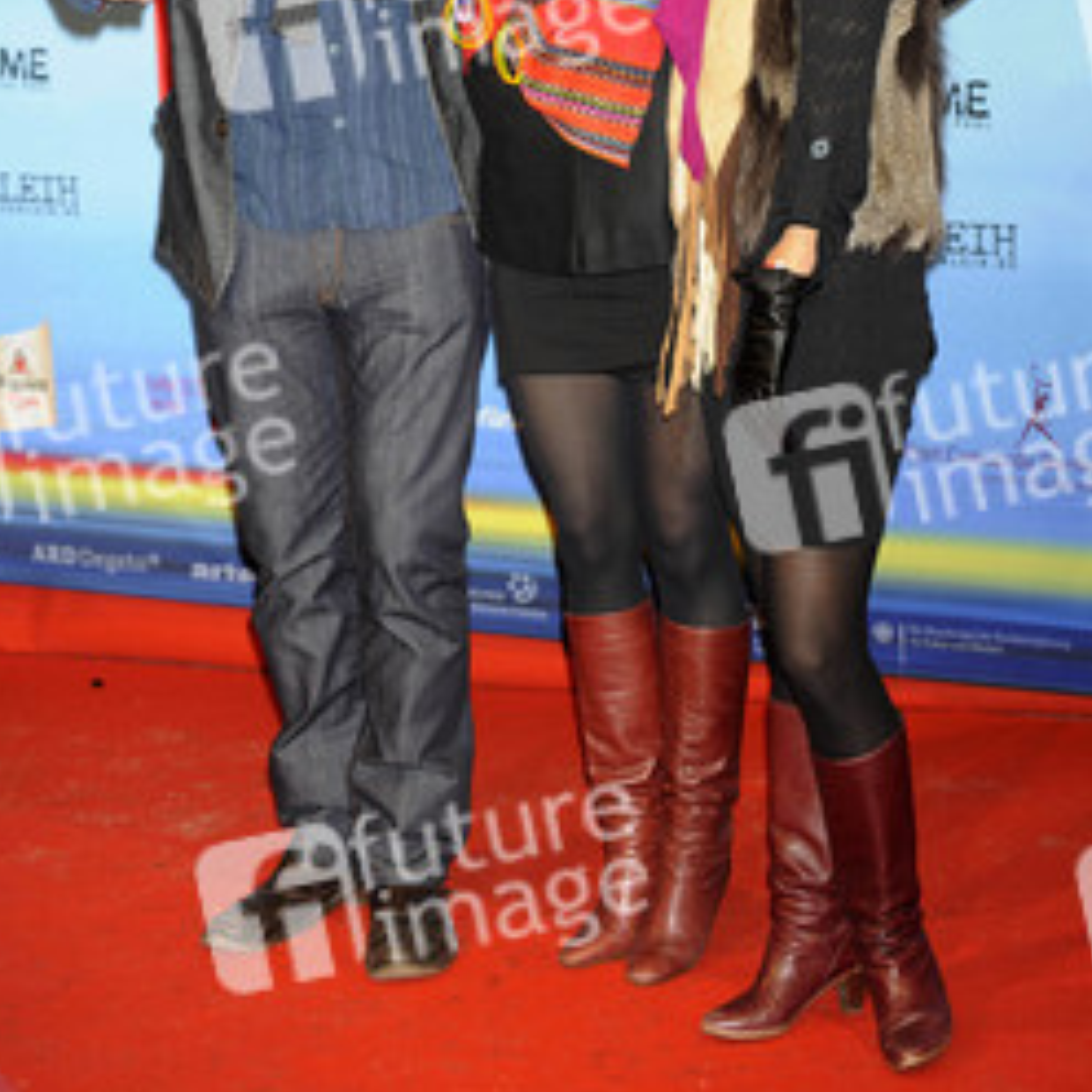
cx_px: 550
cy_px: 229
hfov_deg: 18.1
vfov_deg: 18.0
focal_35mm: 96
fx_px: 3426
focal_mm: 70
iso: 640
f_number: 5.6
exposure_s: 1/160
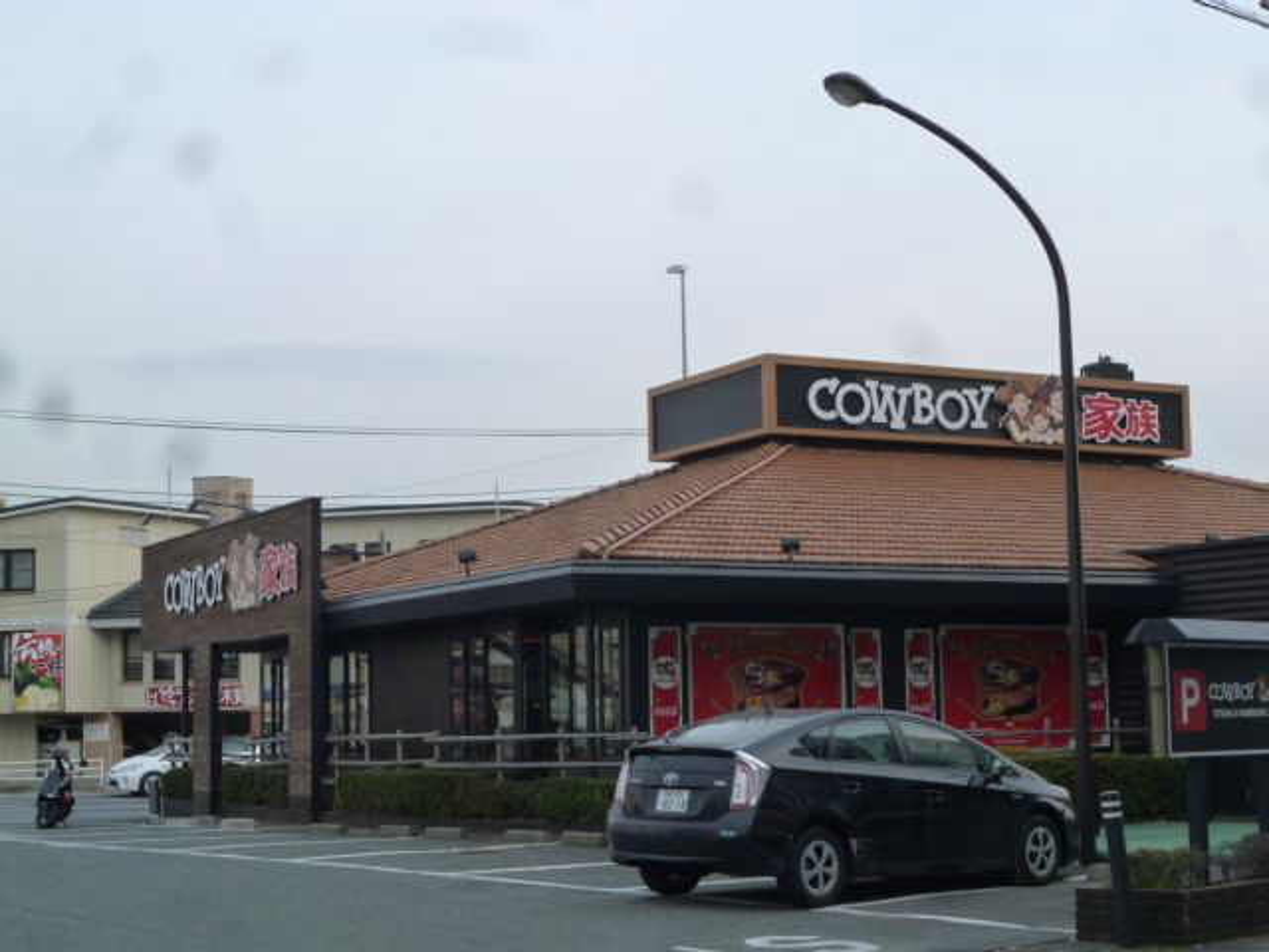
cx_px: 634
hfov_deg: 31.7
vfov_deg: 24.0
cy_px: 476
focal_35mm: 61
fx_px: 2236
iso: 125
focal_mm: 10.8
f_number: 4.6
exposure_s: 1/125
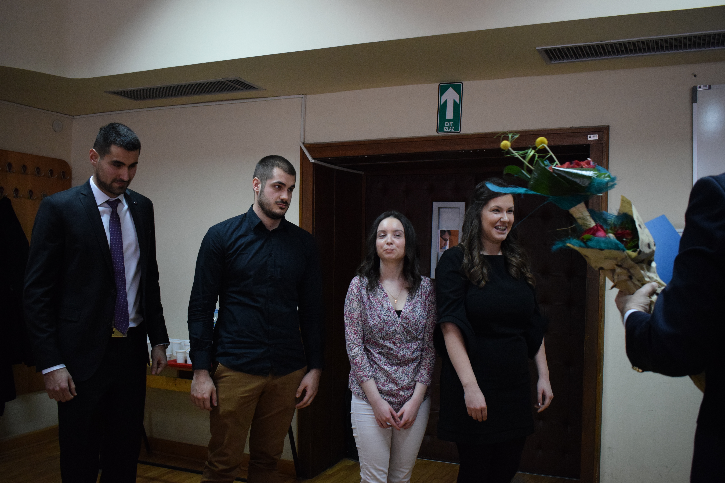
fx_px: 665
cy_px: 242
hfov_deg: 57.2
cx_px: 362
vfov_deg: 40.0
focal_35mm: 33
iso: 2500
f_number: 4.5
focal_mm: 22
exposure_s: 1/125
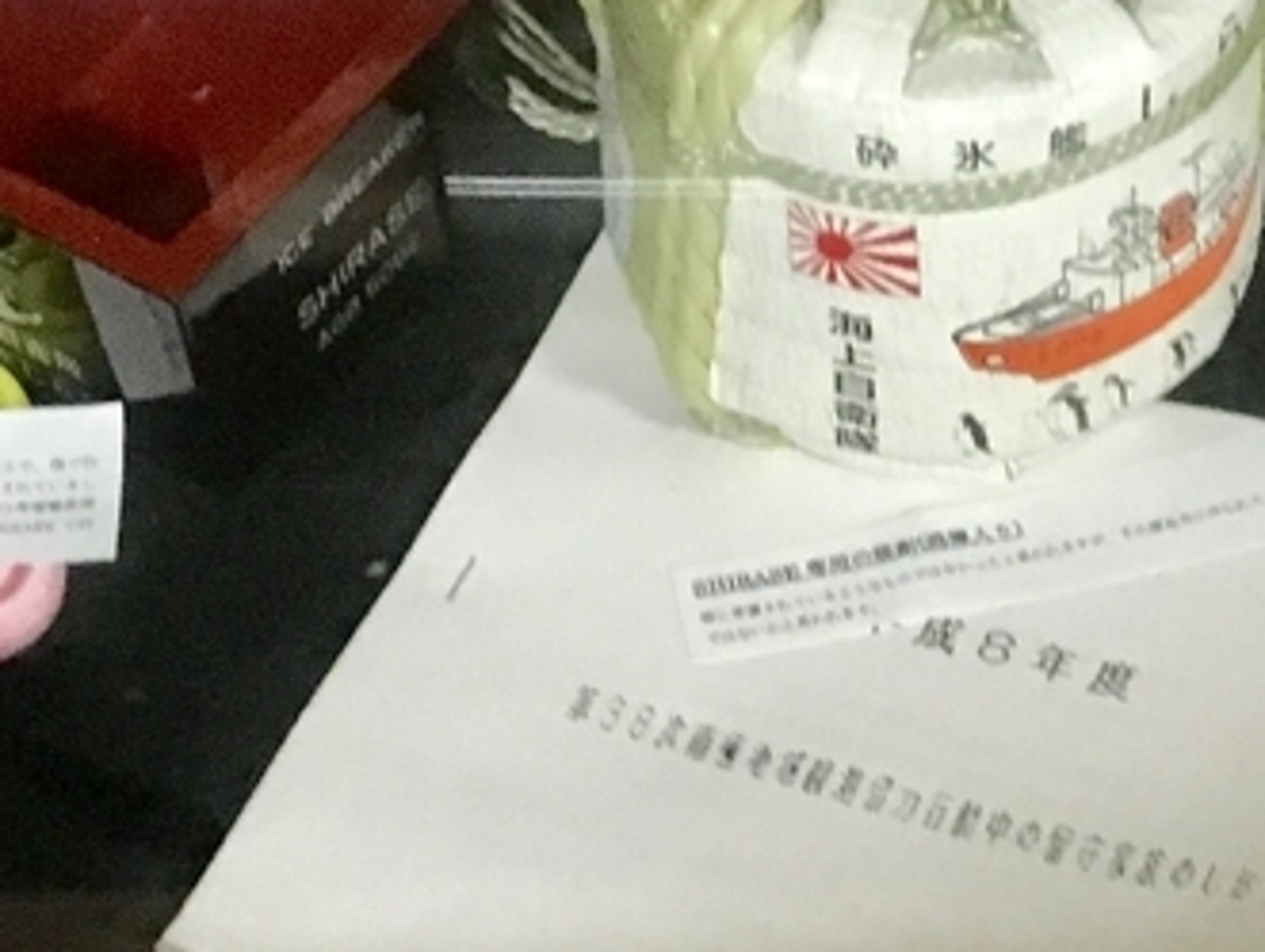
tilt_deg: -54.4
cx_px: 1257
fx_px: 3841
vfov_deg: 14.1
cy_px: 742
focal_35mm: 105
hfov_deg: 18.2
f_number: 2.2
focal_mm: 4.15
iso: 250
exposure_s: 1/15
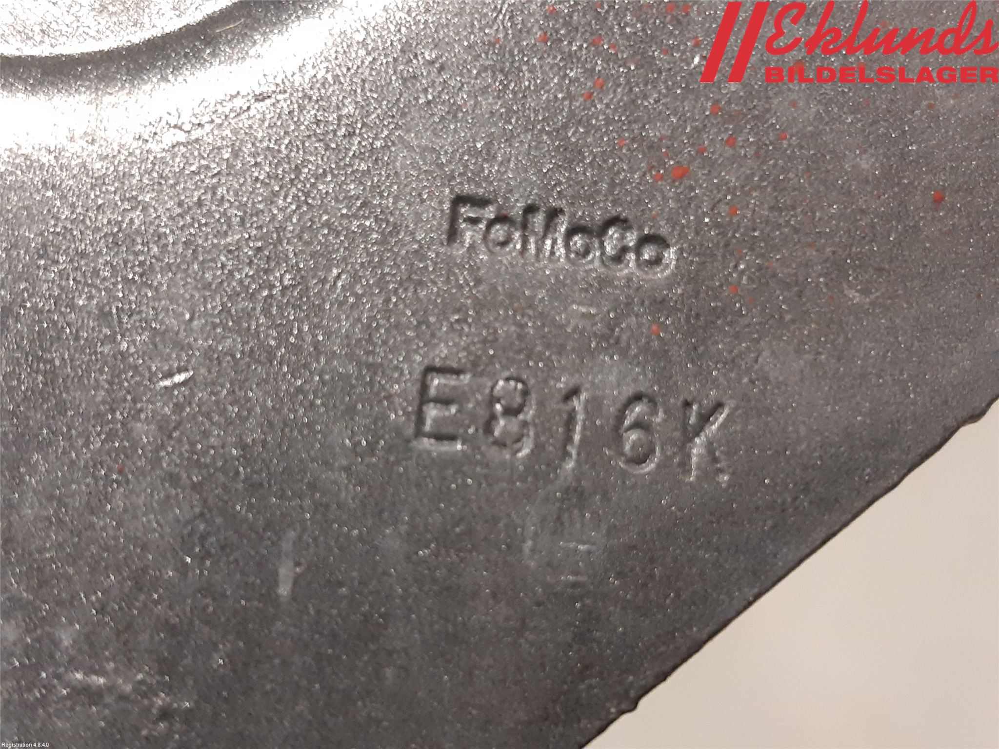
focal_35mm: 26
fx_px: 750
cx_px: 500
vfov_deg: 53.1
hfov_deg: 67.3
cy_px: 374
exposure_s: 1/33
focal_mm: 3.93
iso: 250
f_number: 1.7
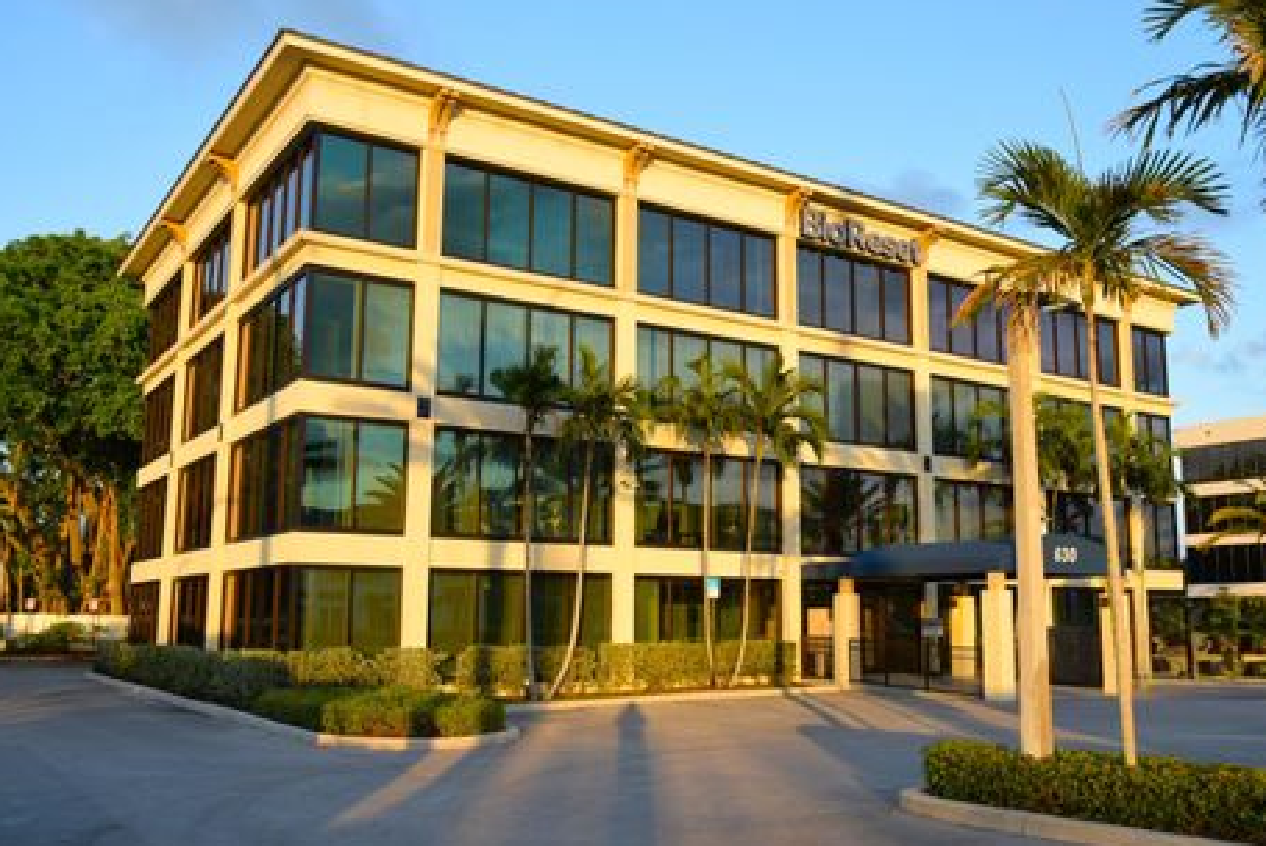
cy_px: 437
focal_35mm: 33
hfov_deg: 57.2
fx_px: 1161
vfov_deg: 40.0
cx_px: 668
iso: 400
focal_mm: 20
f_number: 8
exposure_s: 1/250
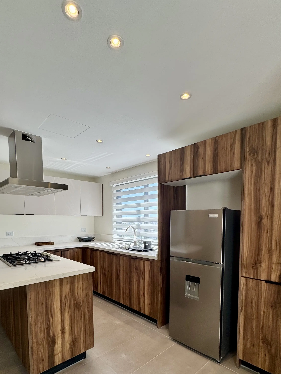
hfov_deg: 68.6
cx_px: 134
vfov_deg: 83.0
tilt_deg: -4.5
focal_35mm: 19
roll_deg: +0.4
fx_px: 206
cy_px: 234
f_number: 2.2
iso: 40
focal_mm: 2.22
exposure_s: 1/190
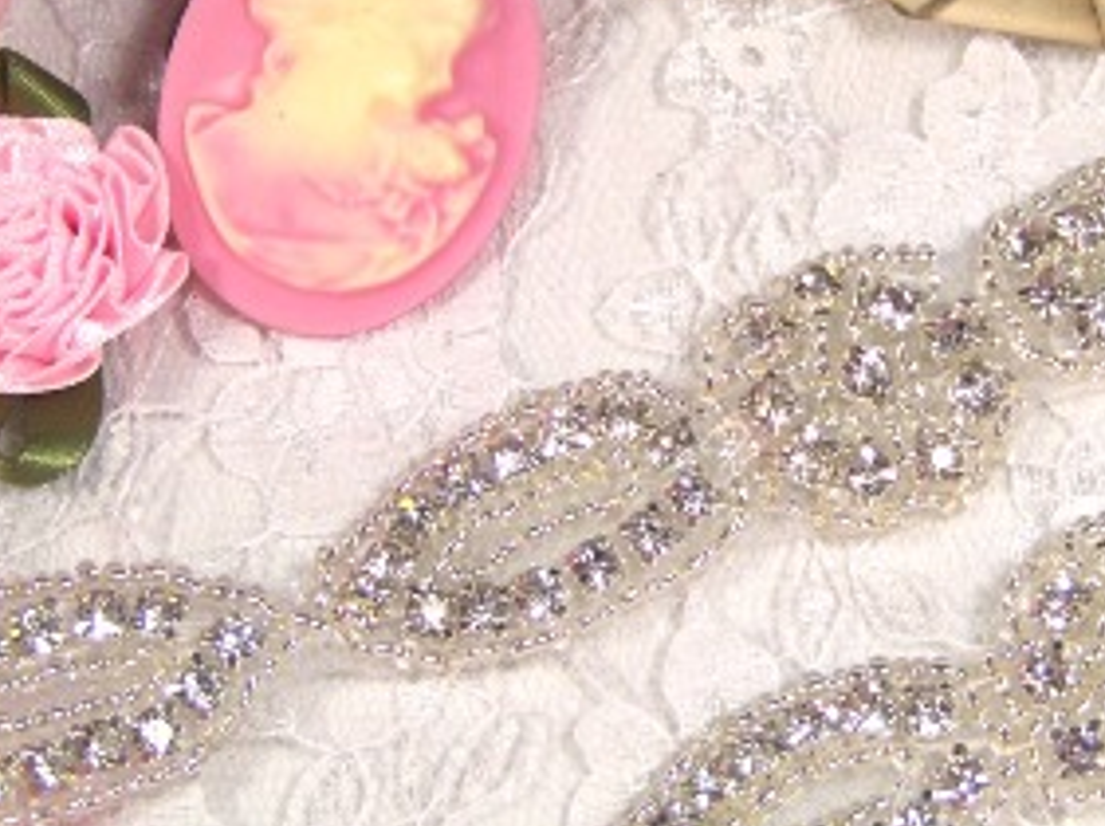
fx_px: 4431
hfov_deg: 14.1
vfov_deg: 10.6
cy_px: 242
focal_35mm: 139
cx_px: 869
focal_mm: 13.2
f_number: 3.2
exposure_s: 1/80
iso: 70
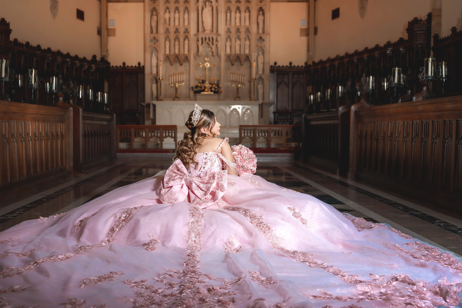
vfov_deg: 29.0
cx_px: 193
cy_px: 165
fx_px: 595
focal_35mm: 46
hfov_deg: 42.3
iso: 100
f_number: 3.2
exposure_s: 1/80
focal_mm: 39.3
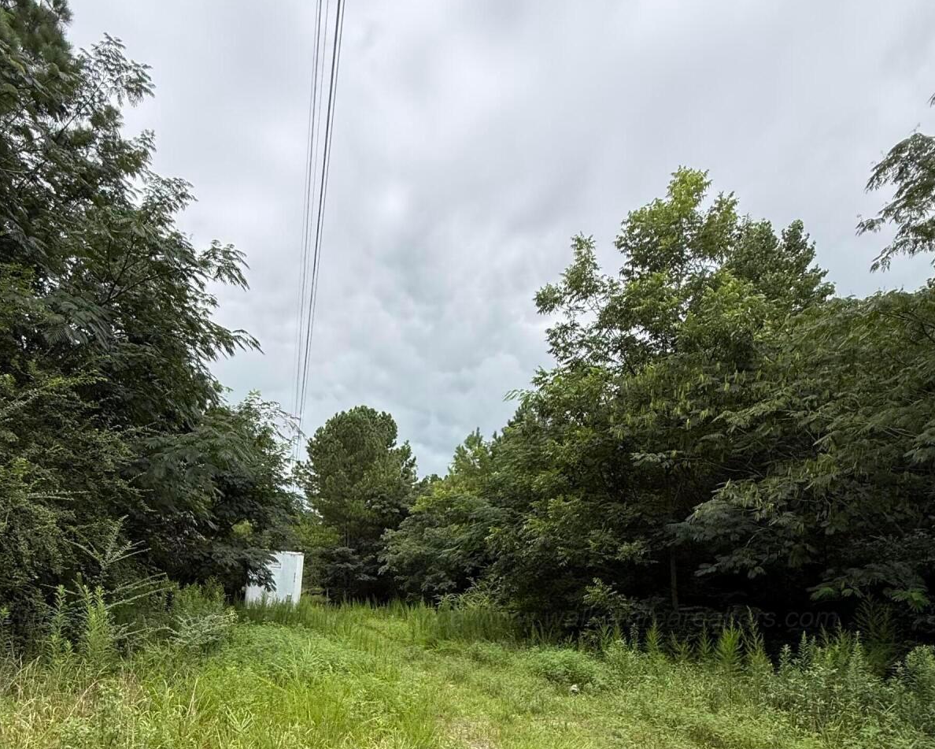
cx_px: 374
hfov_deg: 71.8
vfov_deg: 55.7
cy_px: 620
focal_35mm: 23
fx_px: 637
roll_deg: -3.0
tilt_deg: -1.6
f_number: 2.2
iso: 64
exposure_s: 1/1534
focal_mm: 2.22
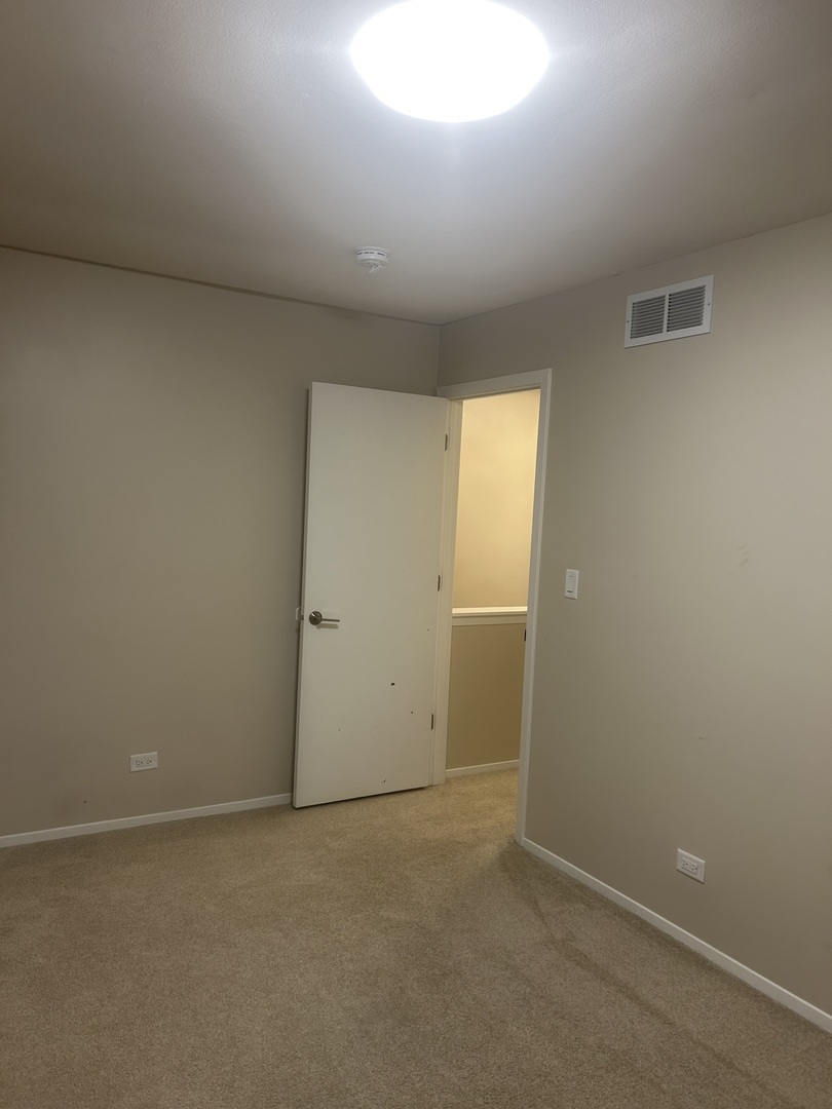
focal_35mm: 26
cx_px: 416
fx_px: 833
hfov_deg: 53.1
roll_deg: -2.8
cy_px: 554
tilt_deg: -4.3
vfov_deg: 67.3
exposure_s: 1/60
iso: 80
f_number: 1.5
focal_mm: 5.7
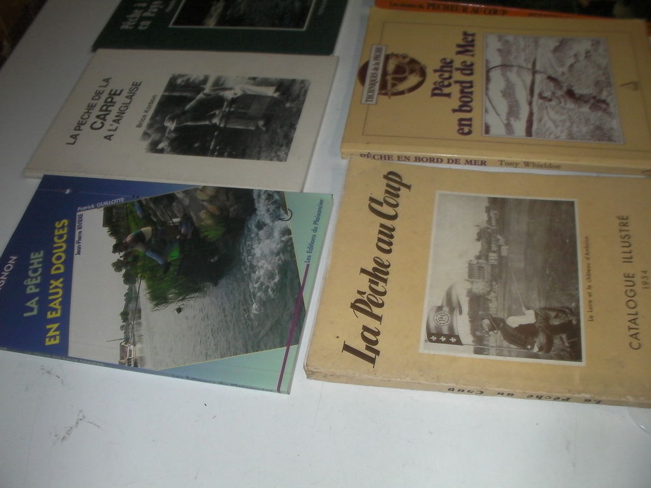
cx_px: 326
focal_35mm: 38
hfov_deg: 49.0
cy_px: 244
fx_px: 715
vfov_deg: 37.7
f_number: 5.6
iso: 200
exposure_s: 1/30
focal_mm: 6.3
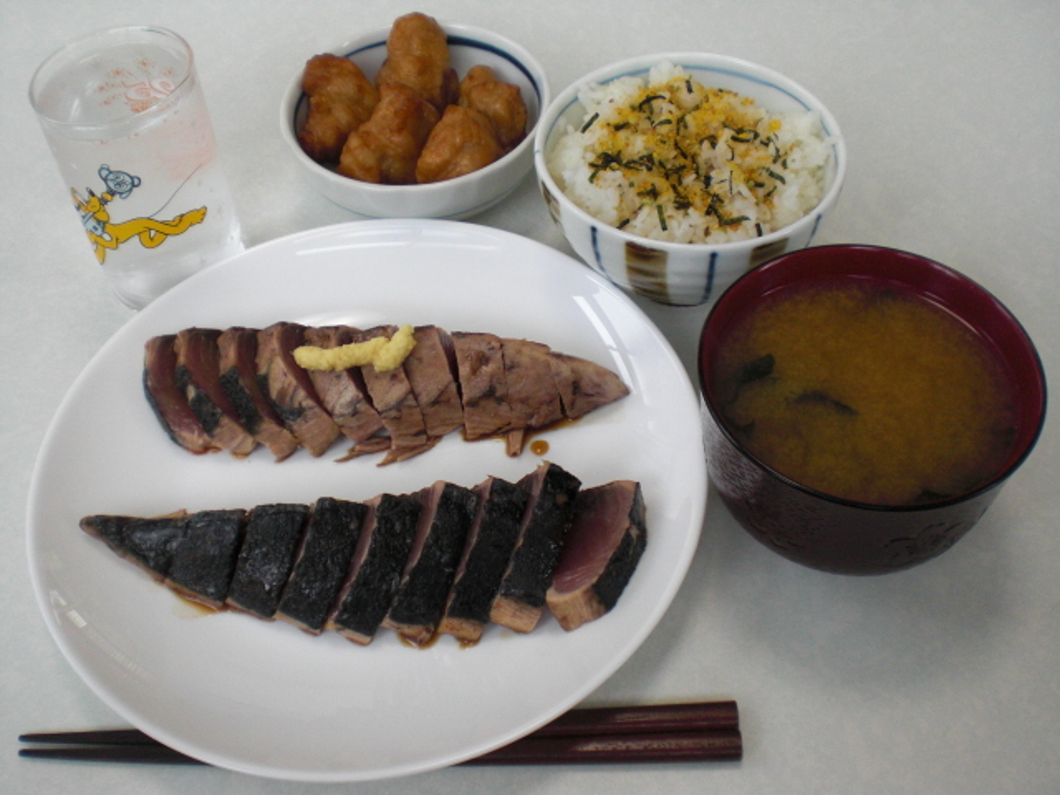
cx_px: 530
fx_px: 1164
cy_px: 398
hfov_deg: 49.0
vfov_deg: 37.7
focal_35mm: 38
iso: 200
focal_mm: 6.3
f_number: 3.1
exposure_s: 1/100
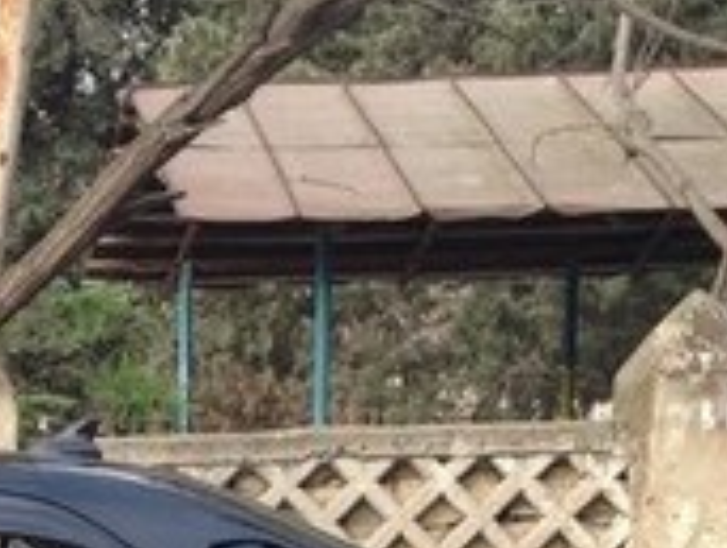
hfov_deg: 14.4
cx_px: -366
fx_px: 2673
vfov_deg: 11.1
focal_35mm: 127
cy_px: 903
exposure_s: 1/192
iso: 50
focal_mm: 4.12
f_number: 2.4
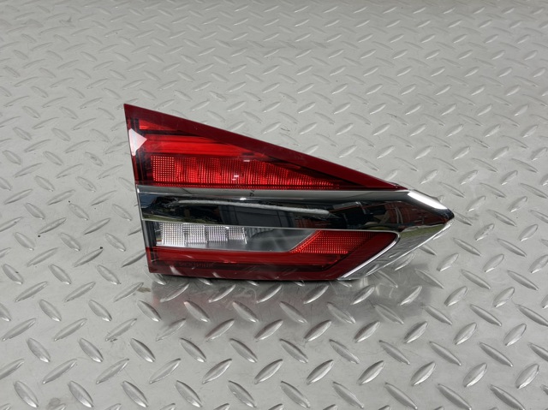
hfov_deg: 39.7
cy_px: 205
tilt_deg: -40.0
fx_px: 759
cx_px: 274
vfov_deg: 30.2
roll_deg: -1.3
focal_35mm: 48
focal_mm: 6.76
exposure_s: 1/50
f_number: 1.78
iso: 80
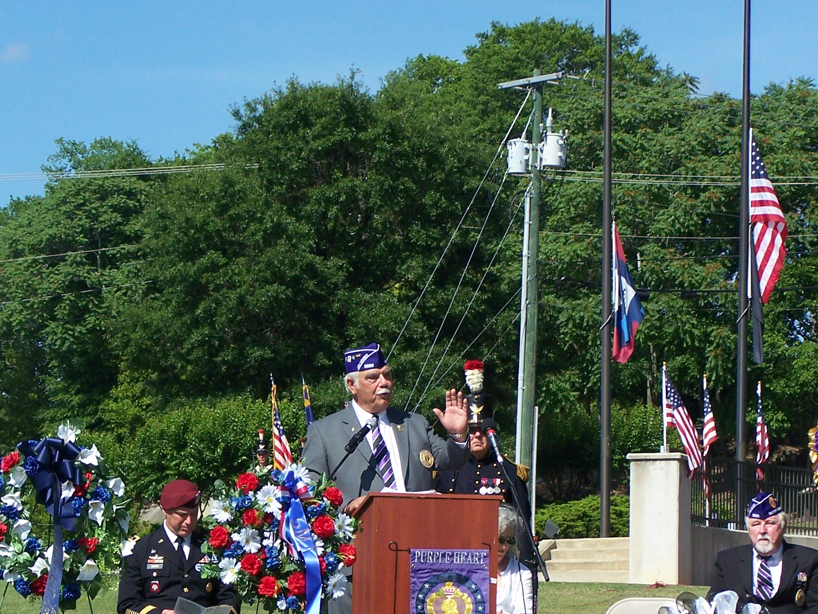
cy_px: 450
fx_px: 3617
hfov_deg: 12.9
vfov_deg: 9.7
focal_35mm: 153
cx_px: 385
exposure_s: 1/1000
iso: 80
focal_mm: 15.6
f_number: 4.5
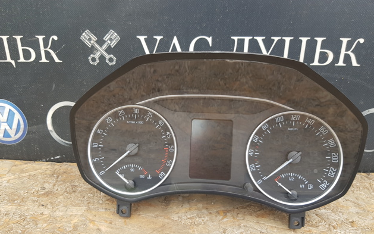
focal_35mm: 28
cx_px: 187
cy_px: 139
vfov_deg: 44.3
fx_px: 285
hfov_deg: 66.5
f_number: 1.7
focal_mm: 4.2
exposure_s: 1/162
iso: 40
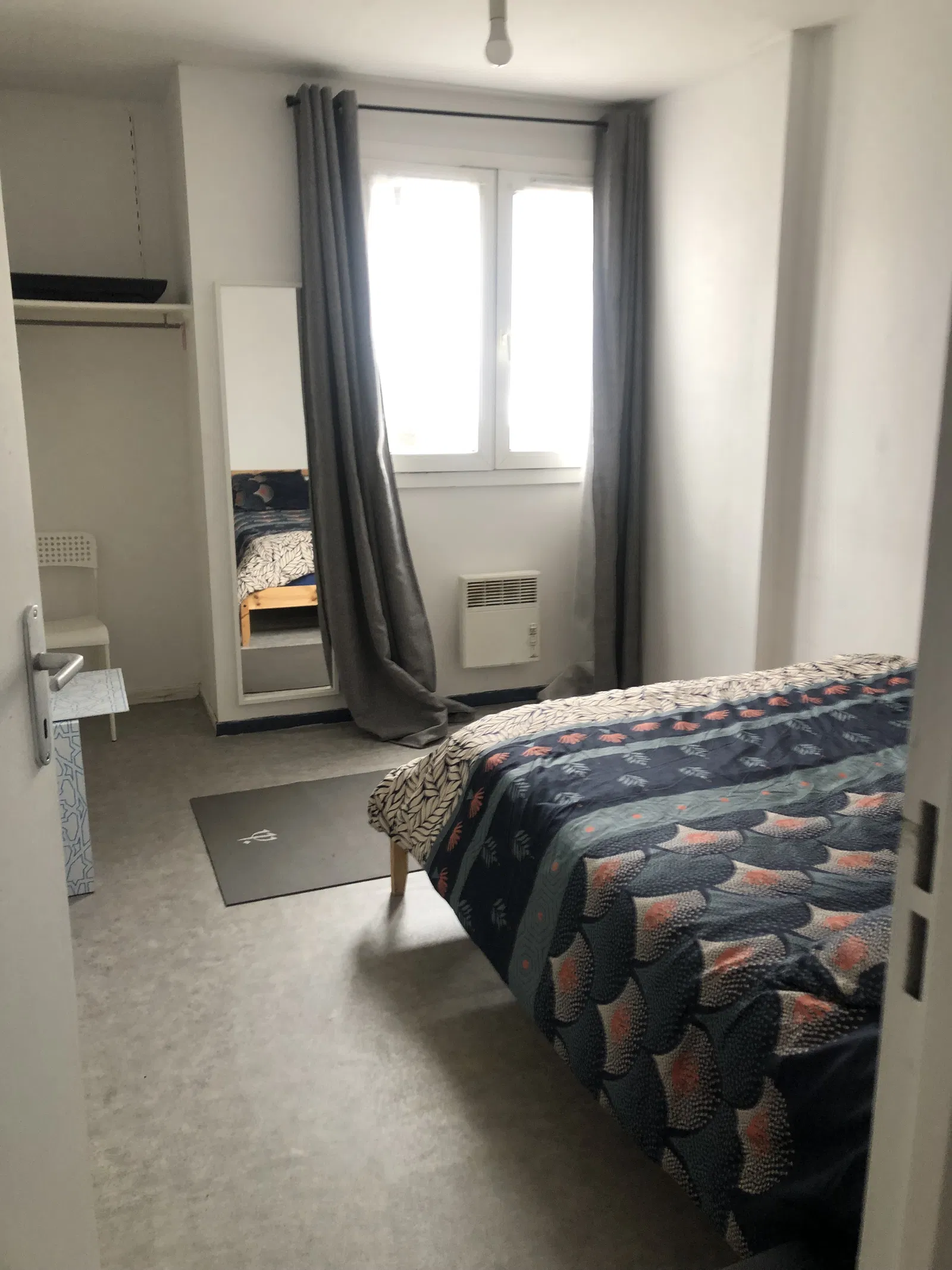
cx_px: 476
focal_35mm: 28
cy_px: 635
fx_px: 1027
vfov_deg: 63.4
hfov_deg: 49.7
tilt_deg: -12.5
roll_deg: +0.4
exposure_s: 1/24
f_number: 1.8
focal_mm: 3.99
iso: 40
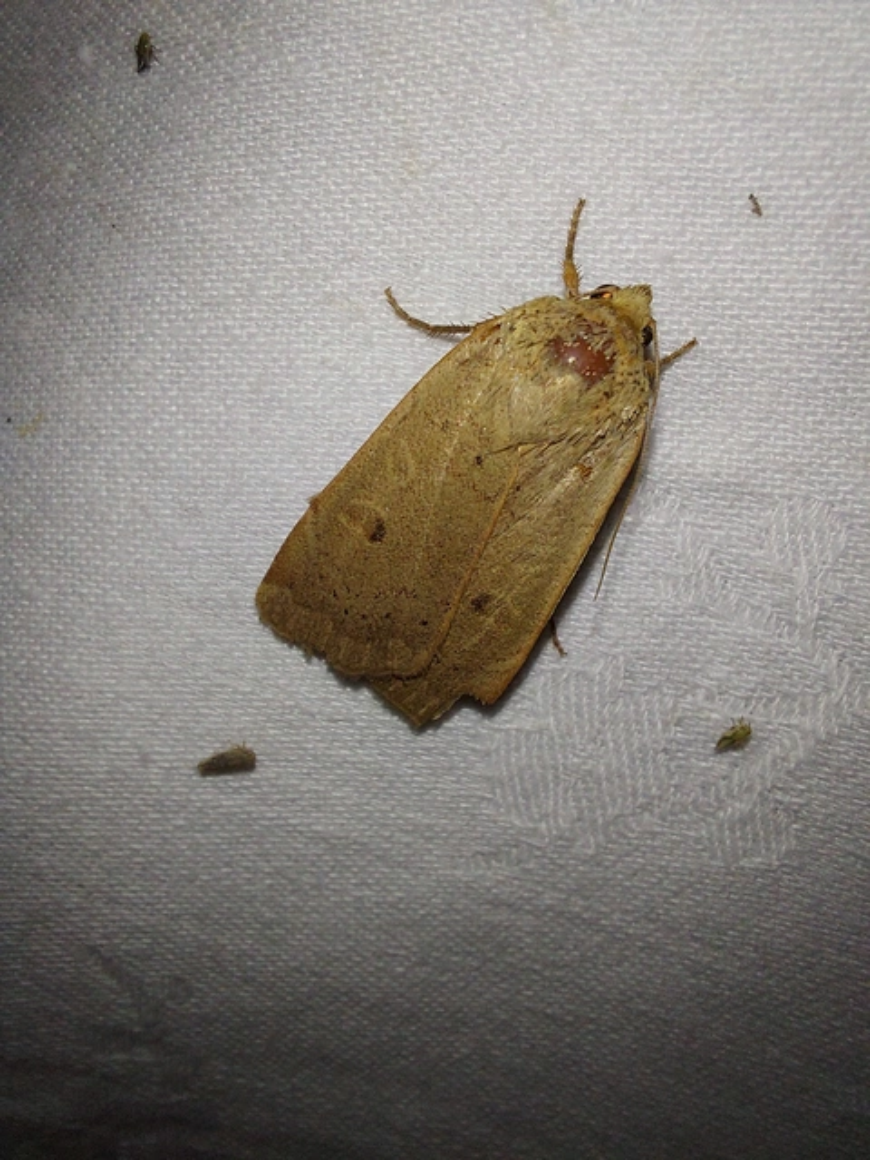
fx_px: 838
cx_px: 435
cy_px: 580
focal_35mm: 25
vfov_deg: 69.4
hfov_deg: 54.9
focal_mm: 2.13
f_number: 2.4
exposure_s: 1/561
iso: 50
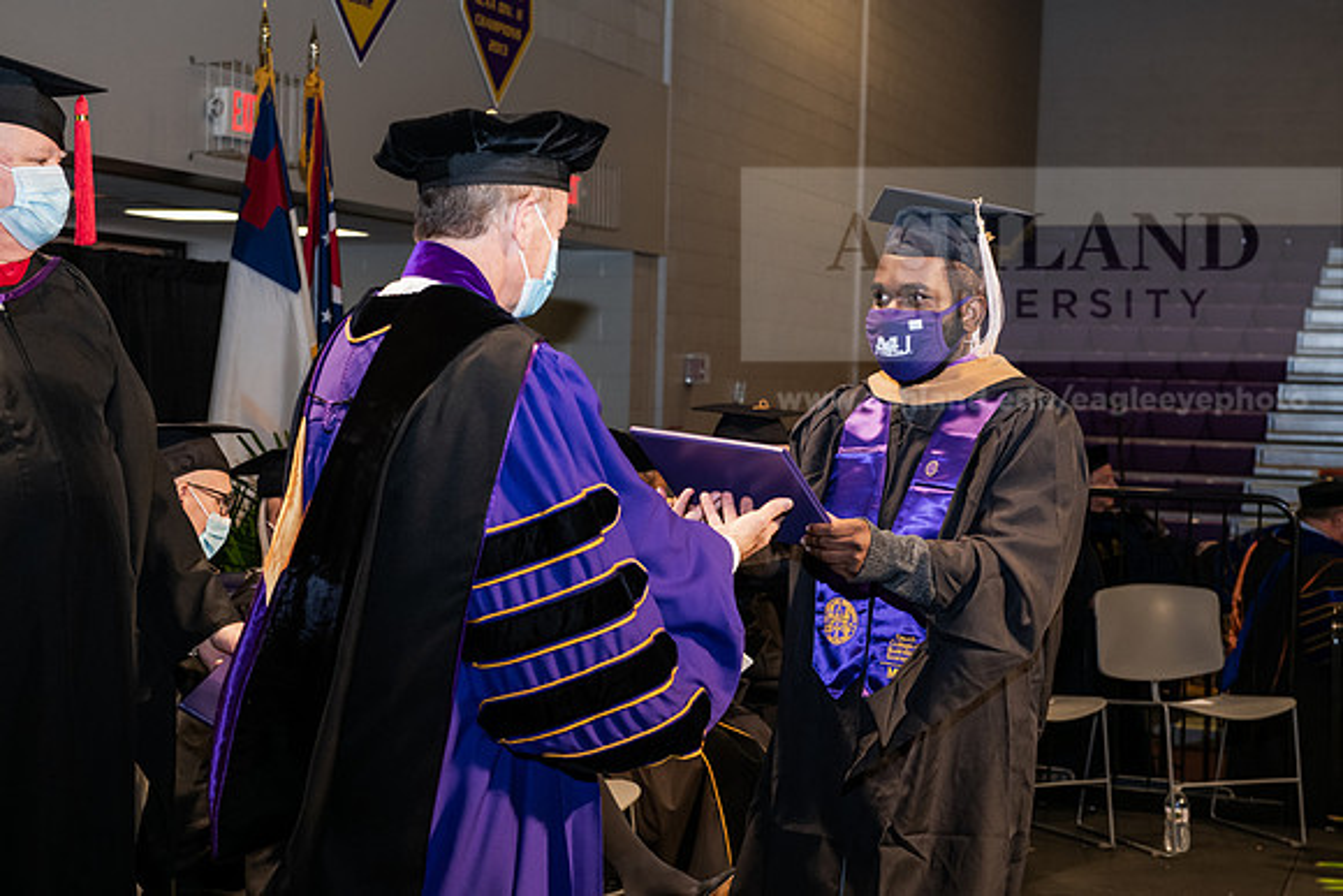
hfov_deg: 32.4
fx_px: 2313
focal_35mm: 62
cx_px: 672
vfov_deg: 21.9
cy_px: 448
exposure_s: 1/200
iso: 1600
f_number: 6.3
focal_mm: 62
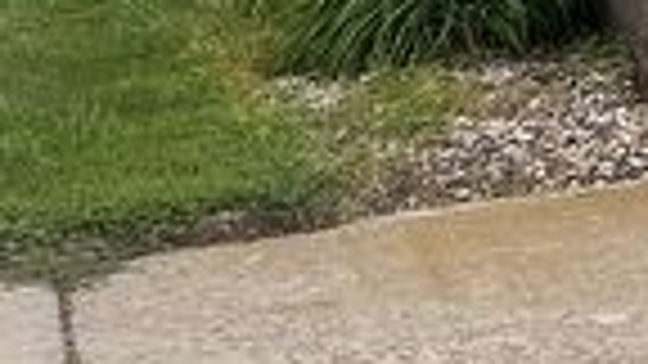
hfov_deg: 10.9
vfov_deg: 6.9
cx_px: 1714
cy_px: -750
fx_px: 2698
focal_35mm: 157
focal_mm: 5.7
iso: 50
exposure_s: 1/2994
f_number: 1.5
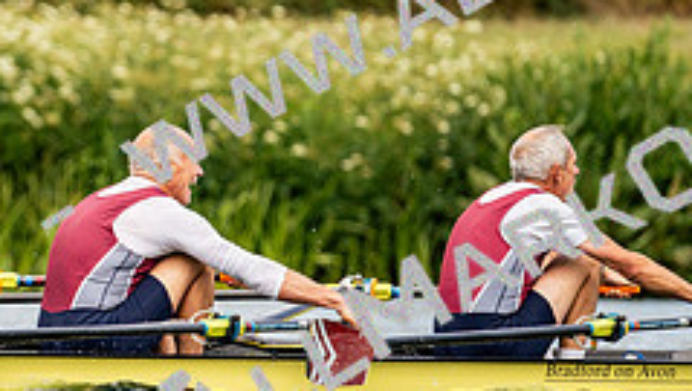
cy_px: 233
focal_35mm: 1221
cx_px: -90
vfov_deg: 1.0
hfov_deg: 1.8
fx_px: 22427
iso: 400
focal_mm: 481
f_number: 6.3
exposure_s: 1/2000
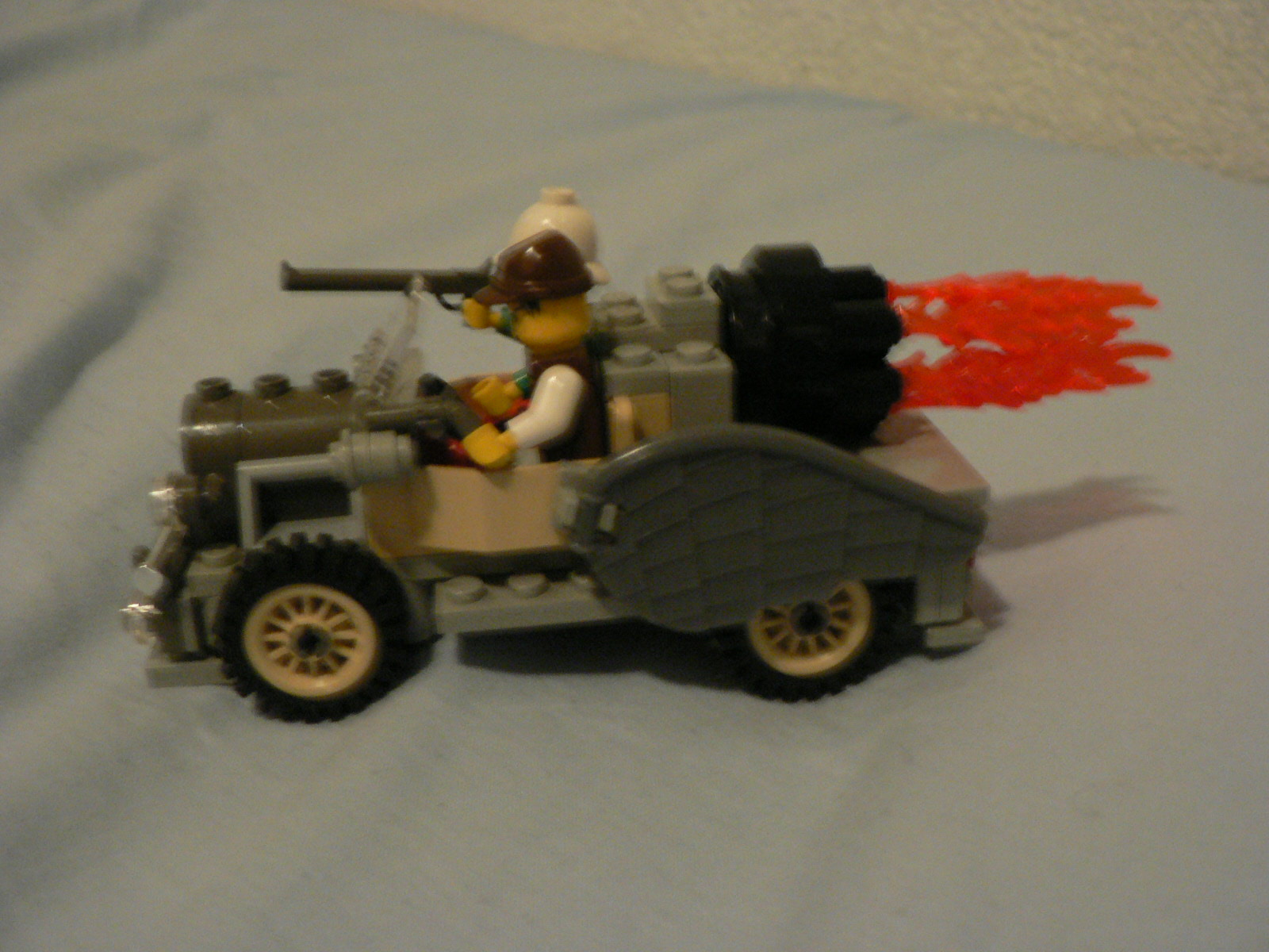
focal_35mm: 36
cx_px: 634
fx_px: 1320
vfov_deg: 39.7
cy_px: 476
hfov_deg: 51.4
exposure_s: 1/4
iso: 200
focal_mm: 6
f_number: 2.8
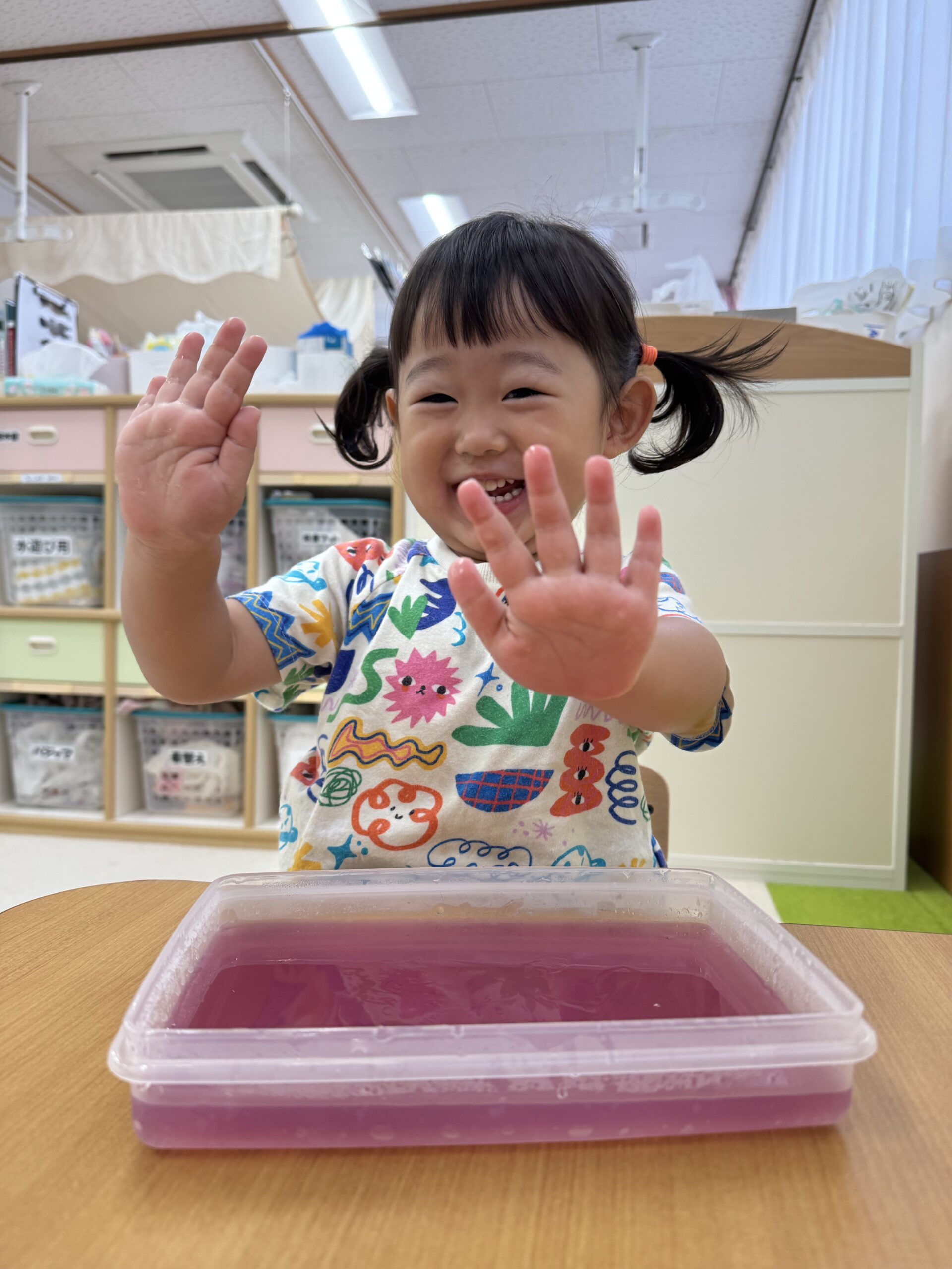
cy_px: 634
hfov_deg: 56.8
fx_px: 880
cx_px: 476
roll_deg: -1.1
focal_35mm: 24
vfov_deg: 71.6
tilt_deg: -1.8
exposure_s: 1/120
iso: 125
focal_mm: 6.76
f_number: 1.78
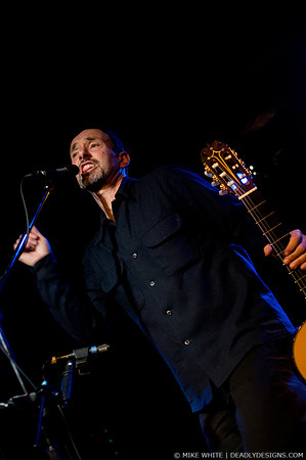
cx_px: 153
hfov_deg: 25.7
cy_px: 230
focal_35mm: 52
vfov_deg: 37.9
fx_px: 671
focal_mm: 35
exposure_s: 1/60
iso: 800
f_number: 2.8
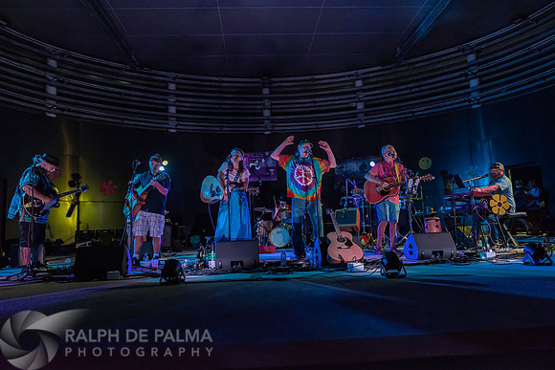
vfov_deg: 48.0
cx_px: 278
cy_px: 185
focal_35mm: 27
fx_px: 416
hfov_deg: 67.4
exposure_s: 1/160
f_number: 5.6
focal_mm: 27
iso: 2500
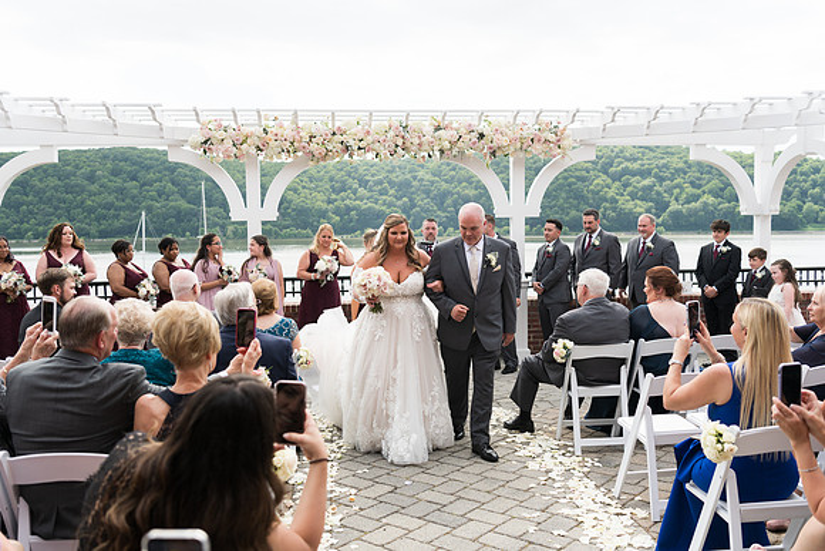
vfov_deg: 39.1
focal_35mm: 34
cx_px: 412
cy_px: 275
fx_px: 776
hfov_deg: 56.0
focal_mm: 32
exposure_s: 1/1000
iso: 64
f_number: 2.8
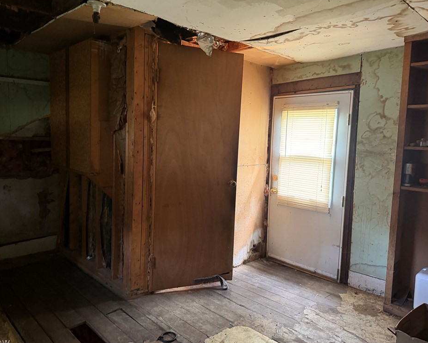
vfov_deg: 54.9
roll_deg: -0.8
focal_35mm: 26
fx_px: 329
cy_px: 172
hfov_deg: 66.0
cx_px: 199
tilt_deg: -5.2
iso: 800
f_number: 1.78
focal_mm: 6.76
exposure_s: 1/40
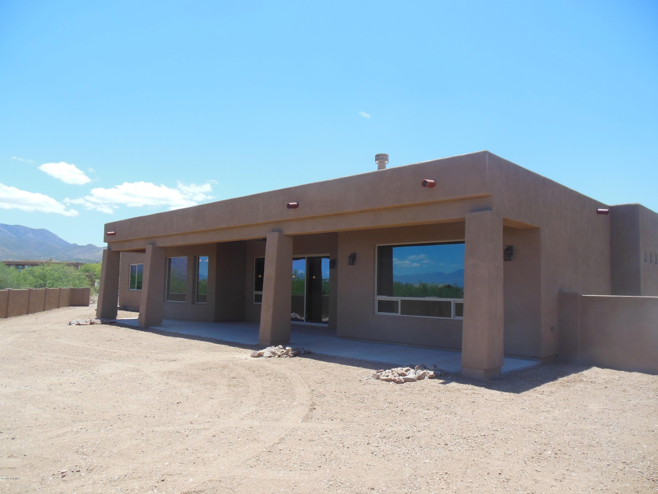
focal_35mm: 25
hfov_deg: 69.4
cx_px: 329
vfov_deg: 54.9
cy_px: 247
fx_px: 475
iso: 125
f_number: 3.2
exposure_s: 1/1250
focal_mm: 4.5
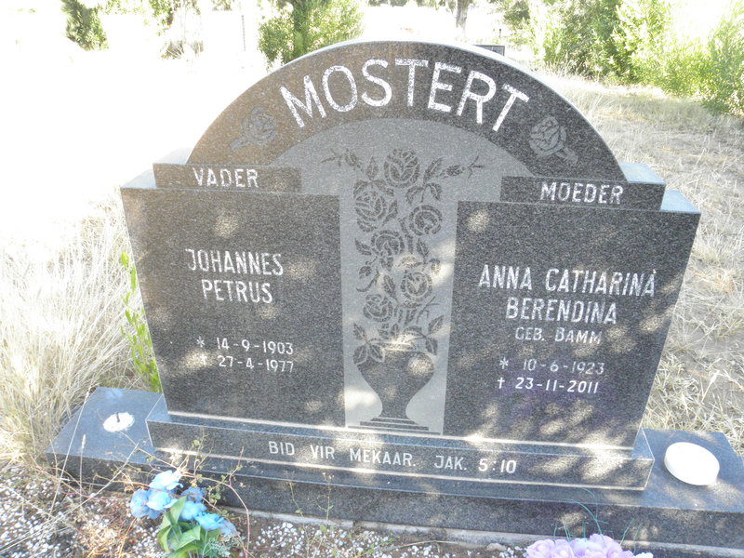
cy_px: 279
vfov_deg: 53.1
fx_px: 559
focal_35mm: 26
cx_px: 372
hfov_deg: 67.3
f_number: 6.3
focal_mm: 4.6
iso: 200
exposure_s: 1/30
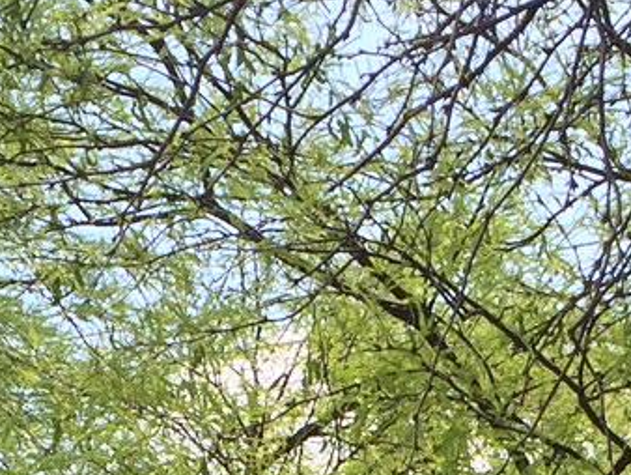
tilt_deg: +1.7
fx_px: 2554
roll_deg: -0.2
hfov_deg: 14.1
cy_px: 1012
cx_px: 435
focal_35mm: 140
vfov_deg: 9.7
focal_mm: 4.15
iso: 32
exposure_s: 1/542
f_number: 2.2
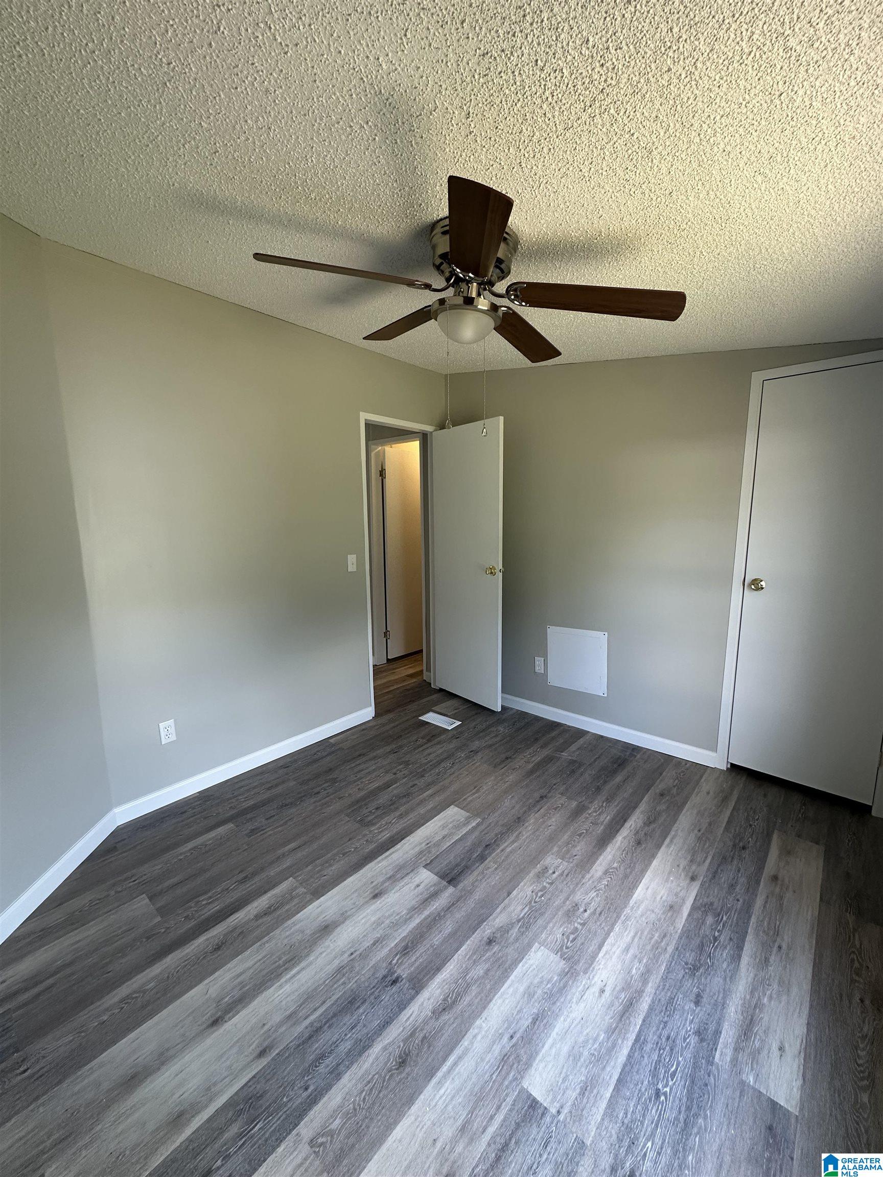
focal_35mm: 14
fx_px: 476
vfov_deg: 102.1
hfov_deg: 85.7
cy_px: 588
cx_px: 442
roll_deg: +0.0
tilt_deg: -8.2
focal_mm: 2.22
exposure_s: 1/99
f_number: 2.2
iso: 125
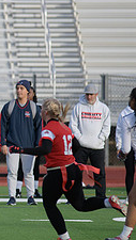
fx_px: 3446
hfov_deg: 2.3
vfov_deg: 4.0
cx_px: -87
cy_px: 124
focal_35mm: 539
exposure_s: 1/4000
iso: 640
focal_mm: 200
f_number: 2.8
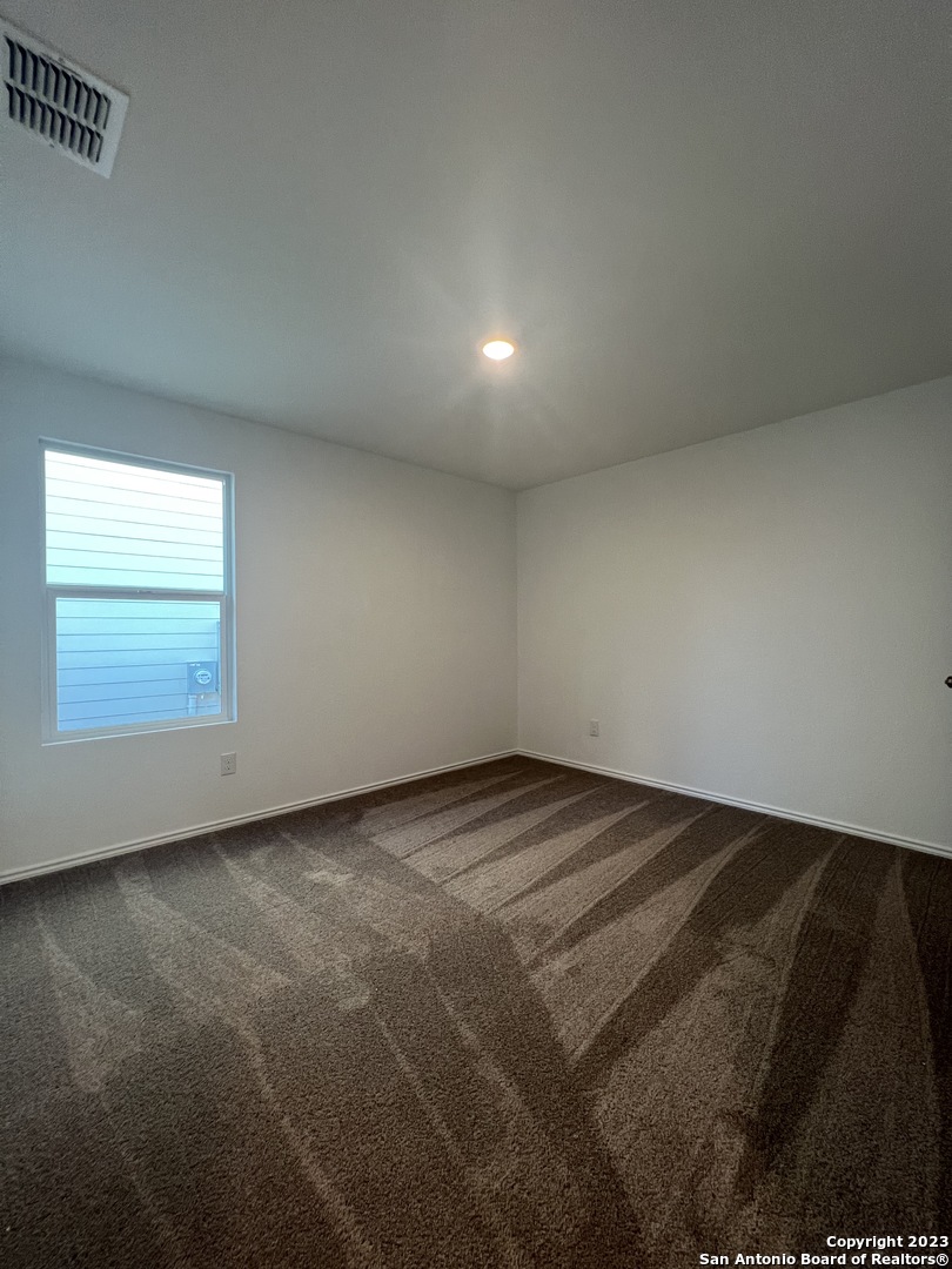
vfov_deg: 106.2
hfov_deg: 89.9
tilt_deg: -0.5
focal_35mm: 13
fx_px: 477
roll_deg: +0.7
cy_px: 634
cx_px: 476
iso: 200
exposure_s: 1/60
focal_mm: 1.57
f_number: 1.8
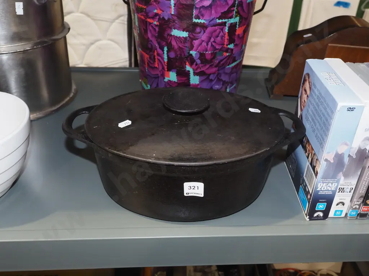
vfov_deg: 41.8
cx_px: 184
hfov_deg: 54.0
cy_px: 138
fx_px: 362
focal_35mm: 34
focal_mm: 17
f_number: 5.6
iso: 1000
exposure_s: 1/60
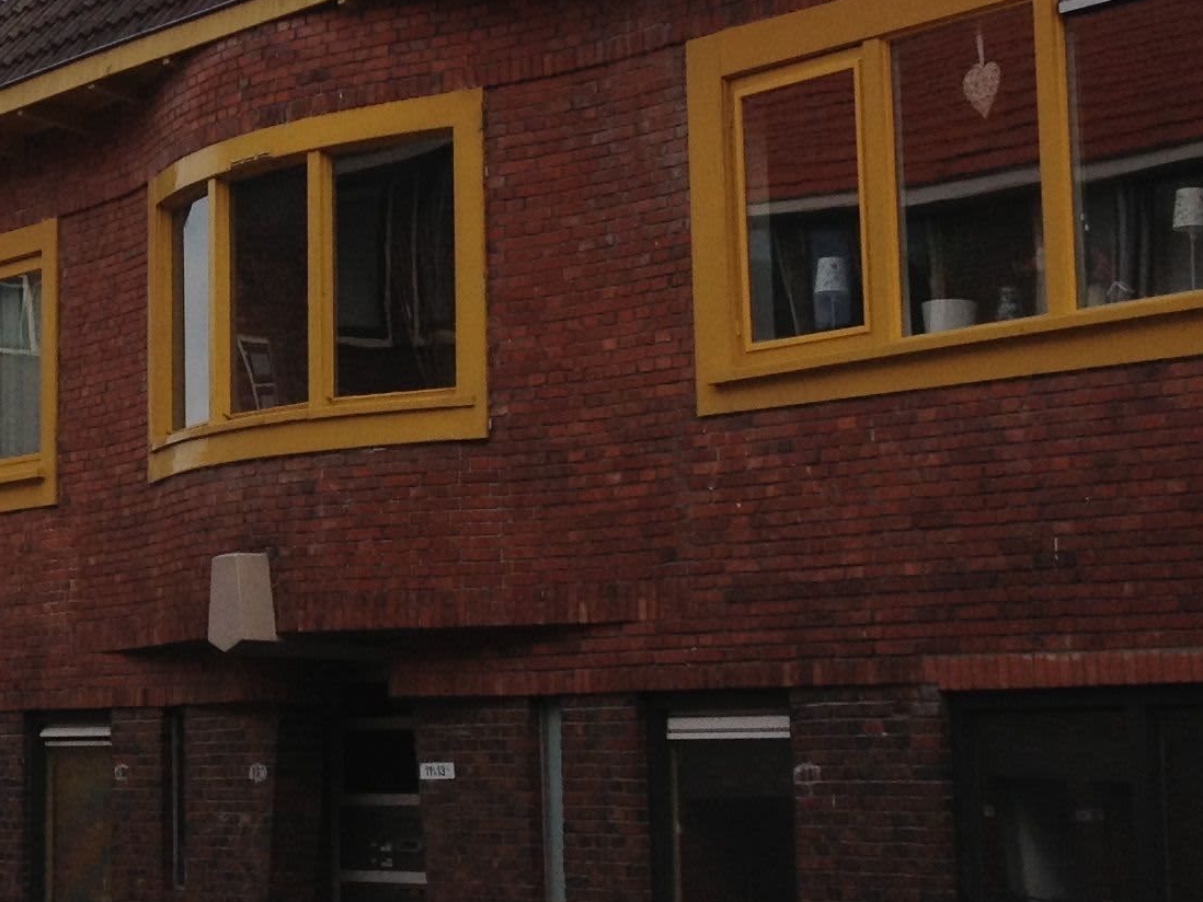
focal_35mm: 104
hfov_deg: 18.3
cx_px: -64
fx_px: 3615
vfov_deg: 14.2
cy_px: 294
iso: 50
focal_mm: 4.3
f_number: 2.4
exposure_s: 1/1623
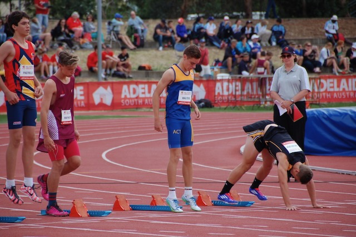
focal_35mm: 300
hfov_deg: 6.9
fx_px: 2965
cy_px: 118
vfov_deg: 4.6
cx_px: 178
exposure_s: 1/1000
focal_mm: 200
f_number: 5.6
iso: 400
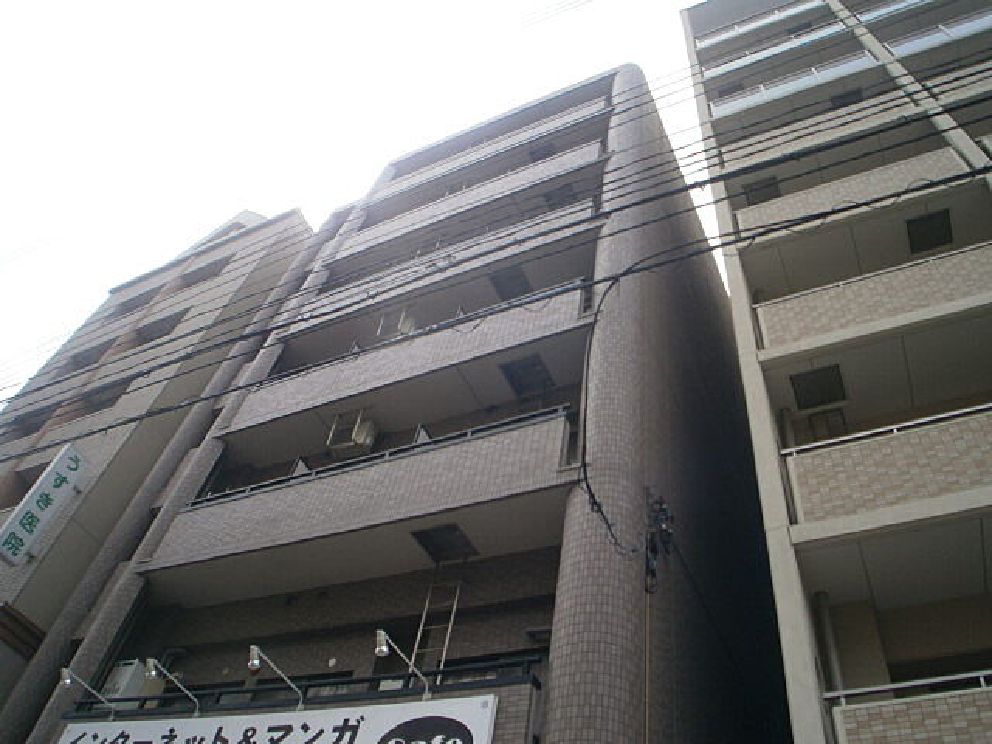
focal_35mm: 36
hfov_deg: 51.4
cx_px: 496
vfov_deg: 39.7
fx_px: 1032
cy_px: 372
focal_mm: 6.4
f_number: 3.1
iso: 80
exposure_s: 1/500
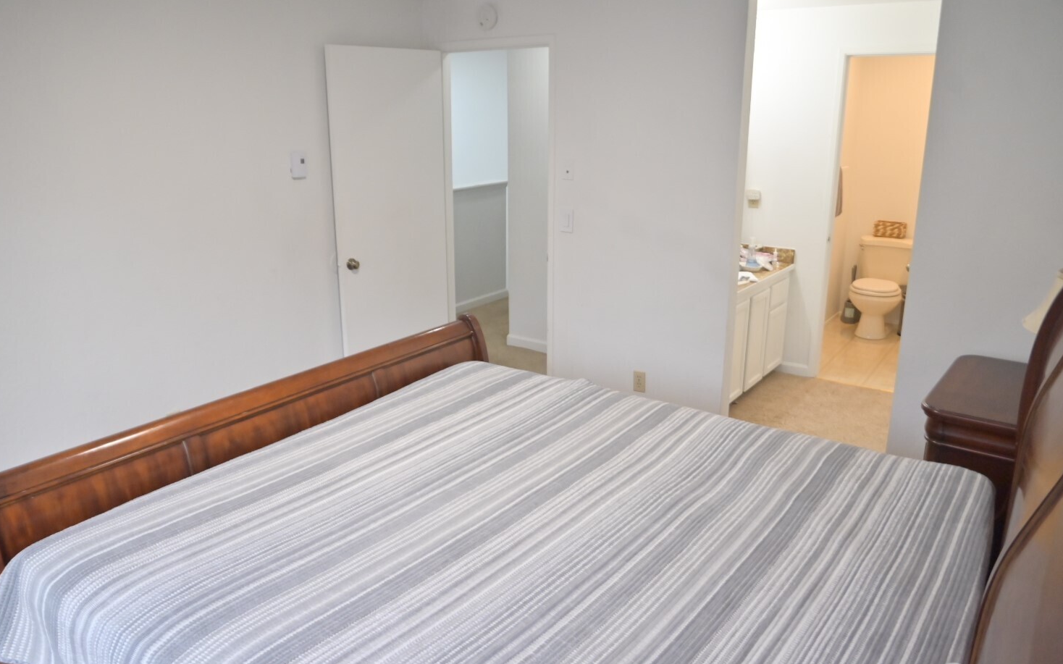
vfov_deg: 46.0
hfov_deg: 68.4
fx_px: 782
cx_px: 520
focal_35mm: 27
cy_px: 316
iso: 2500
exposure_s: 1/500
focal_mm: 24
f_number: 3.5
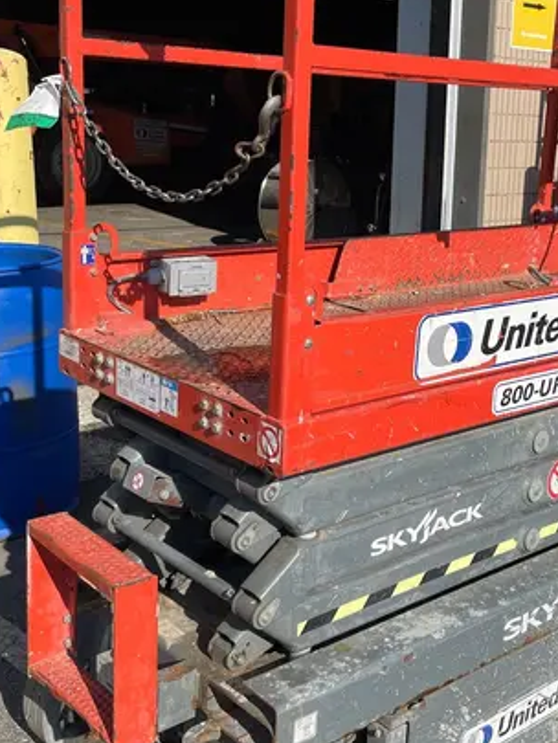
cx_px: 391
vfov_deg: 40.4
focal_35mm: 47
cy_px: 340
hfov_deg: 30.6
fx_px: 1010
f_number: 1.6
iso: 32
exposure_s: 1/3610
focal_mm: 4.2
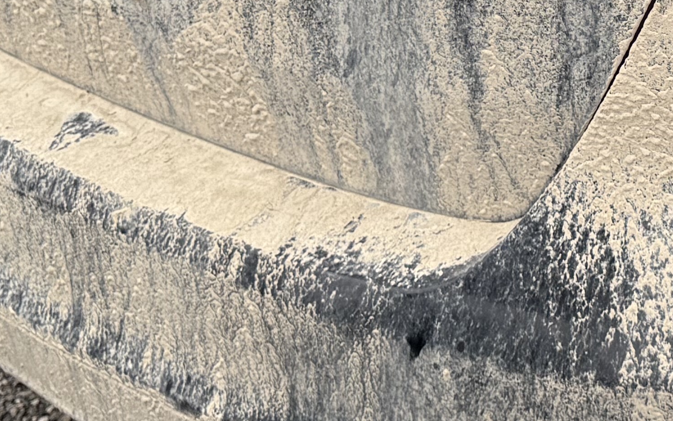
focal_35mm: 98
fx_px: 1798
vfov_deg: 12.6
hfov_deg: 19.8
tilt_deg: -18.6
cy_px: -230
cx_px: 834
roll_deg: +2.7
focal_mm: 6.76
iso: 100
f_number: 1.78
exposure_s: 1/1005
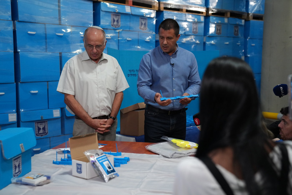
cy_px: 98
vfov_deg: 28.7
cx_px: 146
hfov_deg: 41.9
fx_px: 382
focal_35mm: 47
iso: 2500
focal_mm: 47
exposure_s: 1/160
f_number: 3.2
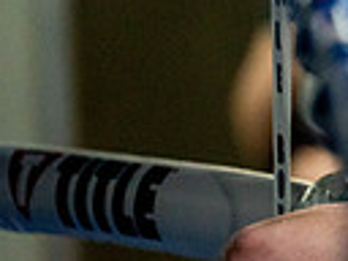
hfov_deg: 3.0
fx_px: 6575
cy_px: 105
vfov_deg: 2.3
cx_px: 691
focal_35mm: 654
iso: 4000
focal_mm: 150
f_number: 2
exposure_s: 1/1000
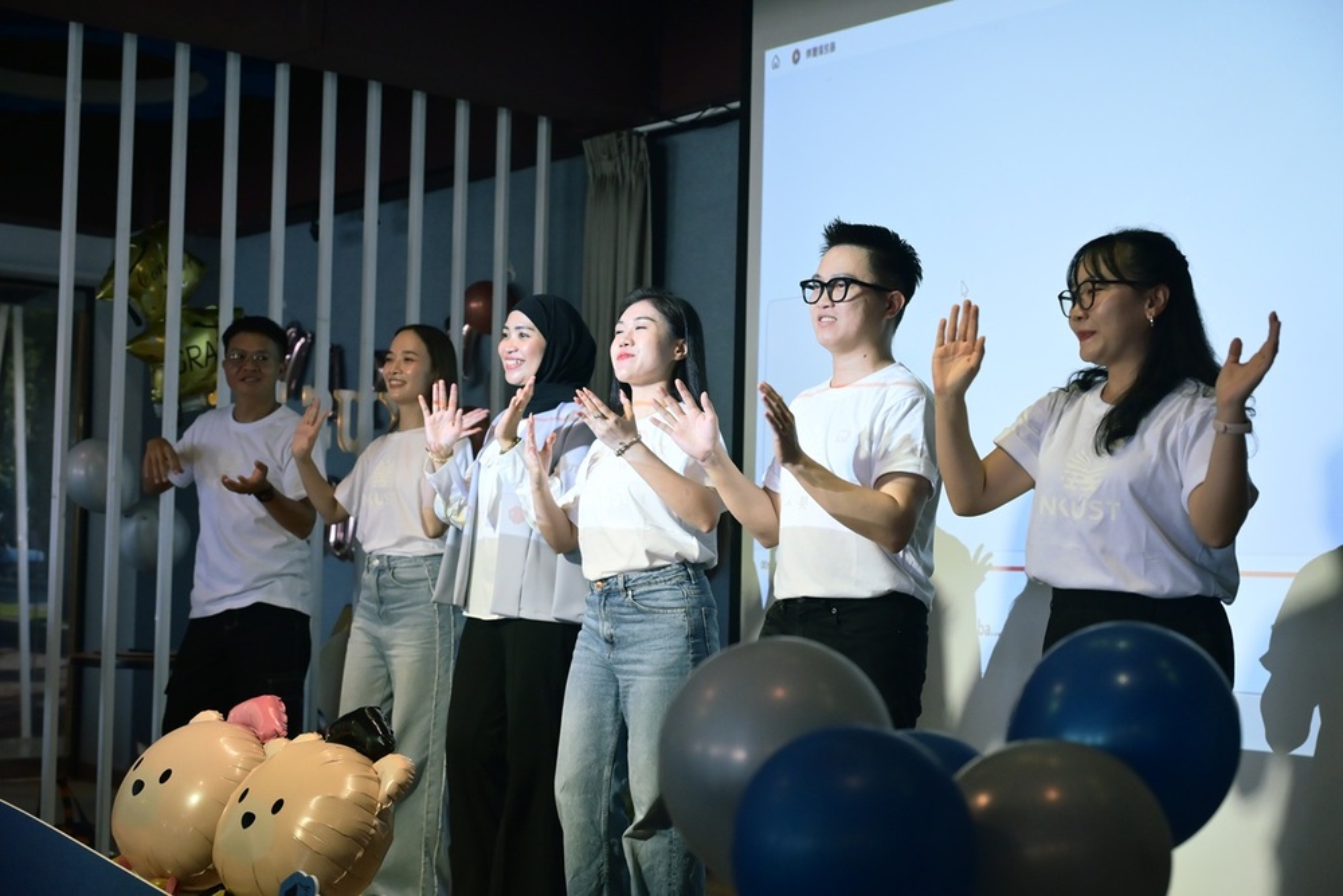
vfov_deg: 26.0
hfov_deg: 38.2
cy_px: 448
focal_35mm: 52
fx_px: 1940
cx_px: 672
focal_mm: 52
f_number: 4
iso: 3200
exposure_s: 1/500
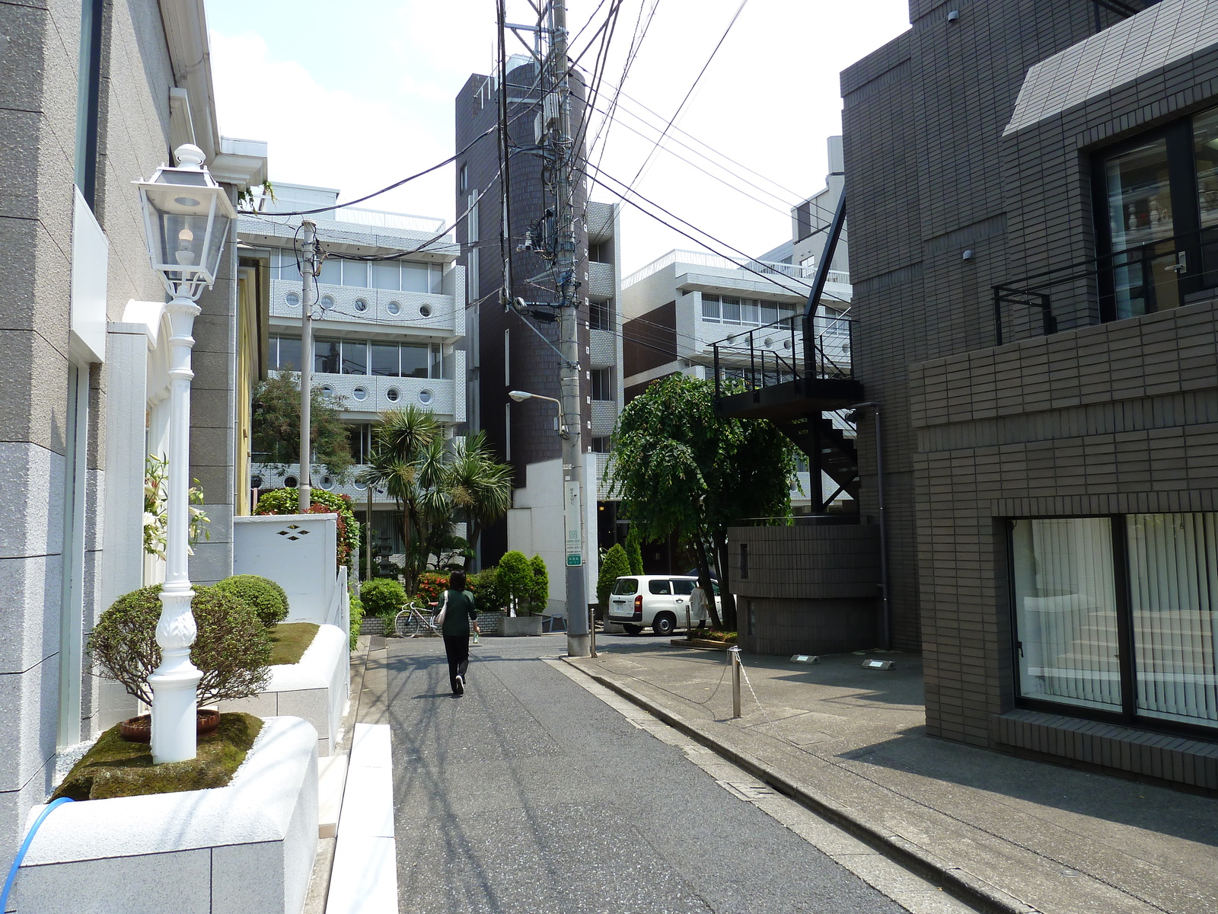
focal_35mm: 25
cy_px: 457
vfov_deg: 54.9
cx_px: 609
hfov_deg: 69.4
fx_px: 880
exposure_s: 1/400
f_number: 4
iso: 80
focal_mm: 4.1
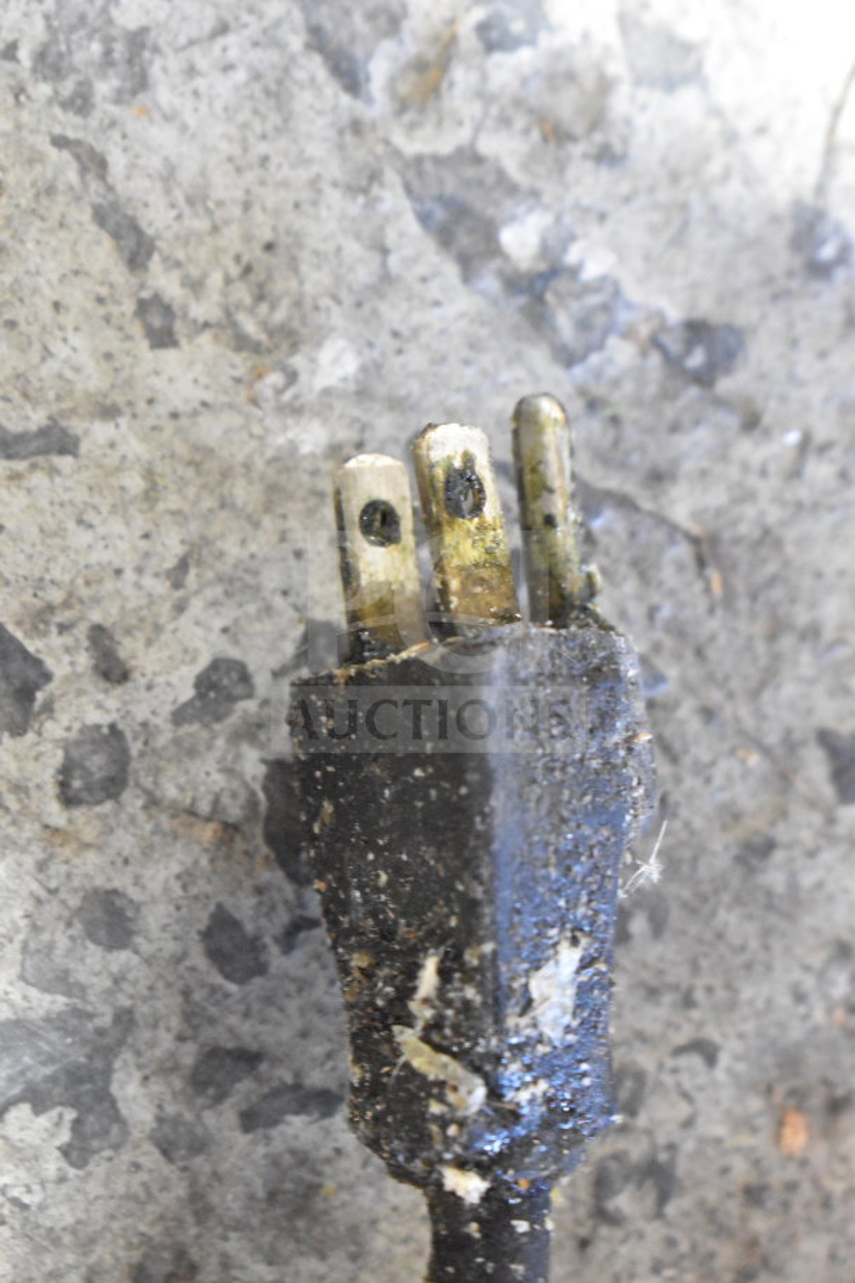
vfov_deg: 24.6
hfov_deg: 16.6
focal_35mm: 82
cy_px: 642
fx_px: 2939
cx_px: 428
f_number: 5.6
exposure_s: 1/100
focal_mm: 55
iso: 11400
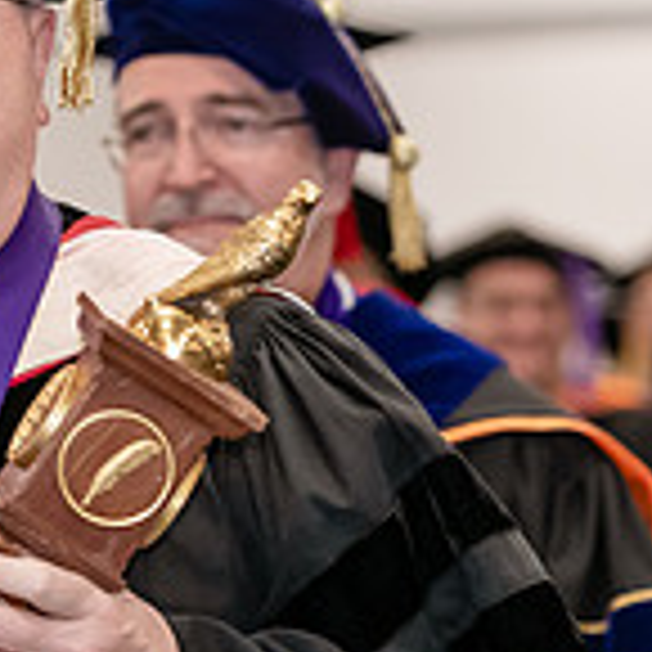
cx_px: 49
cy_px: 187
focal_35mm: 339
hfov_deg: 5.2
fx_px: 7224
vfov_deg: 5.2
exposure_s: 1/200
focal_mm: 100
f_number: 3.2
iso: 2000
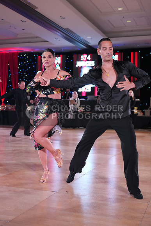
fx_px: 296
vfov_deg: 41.9
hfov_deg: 28.7
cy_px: 113
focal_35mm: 47
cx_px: 76
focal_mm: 47
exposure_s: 1/400
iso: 5000
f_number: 4
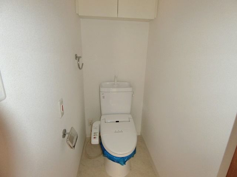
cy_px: 88
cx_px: 118
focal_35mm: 19
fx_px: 130
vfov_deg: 68.7
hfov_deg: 84.7
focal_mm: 4.06
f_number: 2.7
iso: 500
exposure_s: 1/60
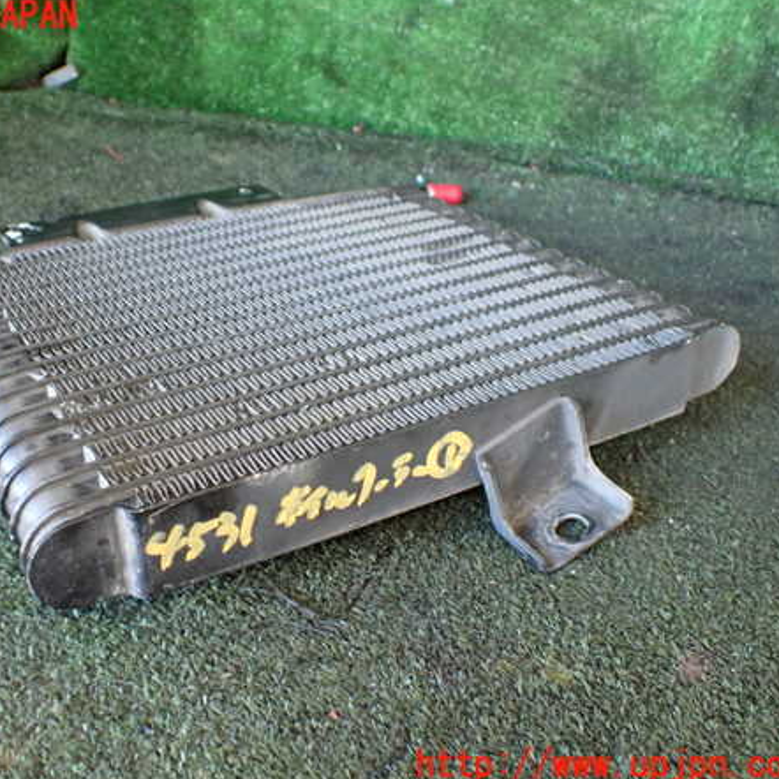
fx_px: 917
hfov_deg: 45.6
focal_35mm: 36
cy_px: 391
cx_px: 286
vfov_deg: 46.0
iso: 800
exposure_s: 1/60
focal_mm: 5.4
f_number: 2.3
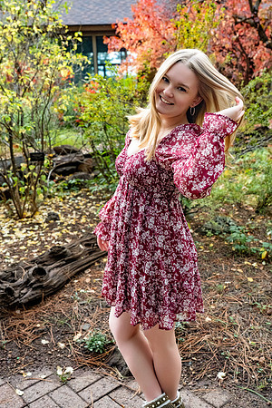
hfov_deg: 36.9
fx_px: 408
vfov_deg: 53.1
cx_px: 136
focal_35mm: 36
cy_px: 204
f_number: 5.6
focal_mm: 36
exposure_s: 1/1000
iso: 6400
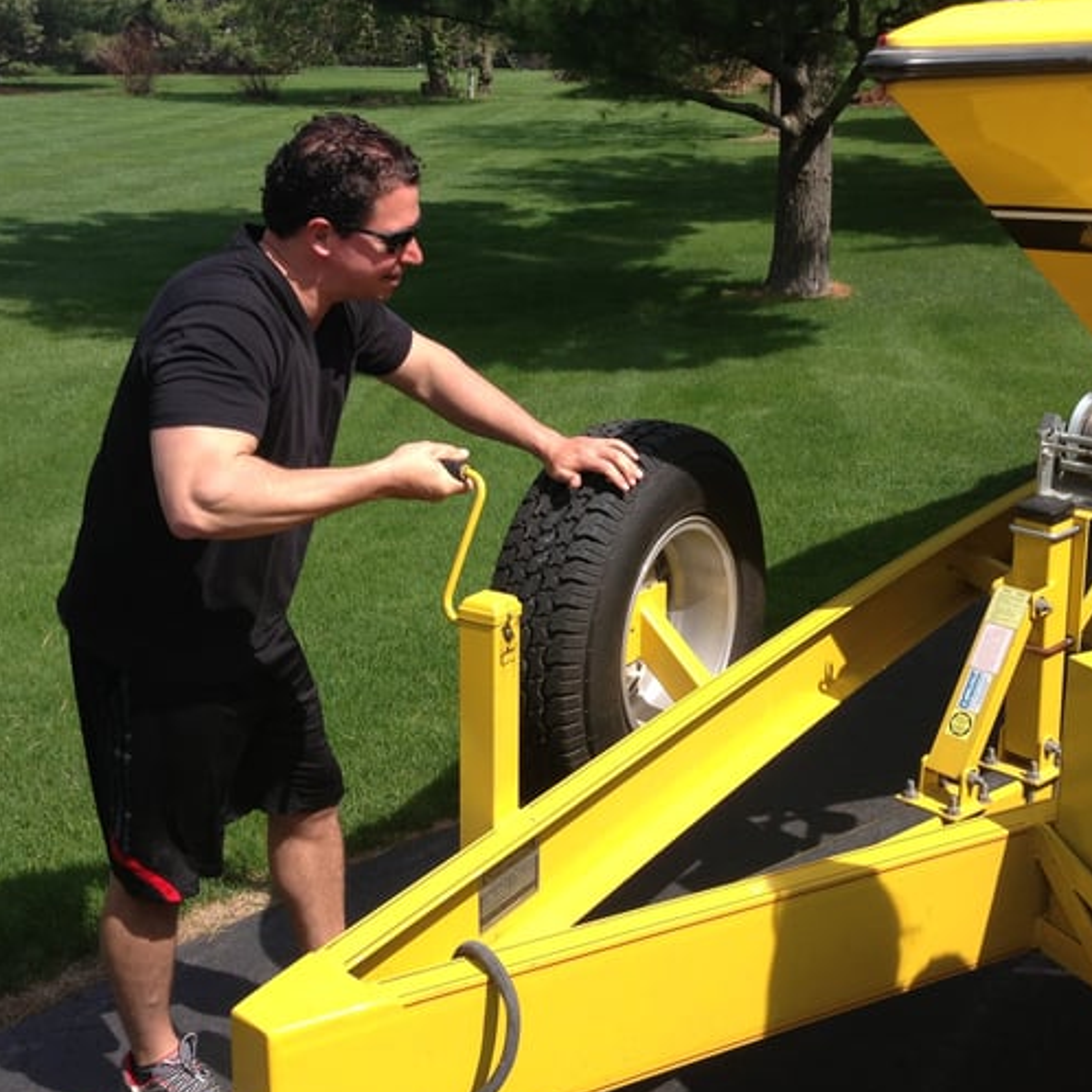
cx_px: 658
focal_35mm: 45
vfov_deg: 37.5
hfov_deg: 37.4
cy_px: 489
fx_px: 1606
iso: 50
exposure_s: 1/985
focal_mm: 4.13
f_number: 2.4
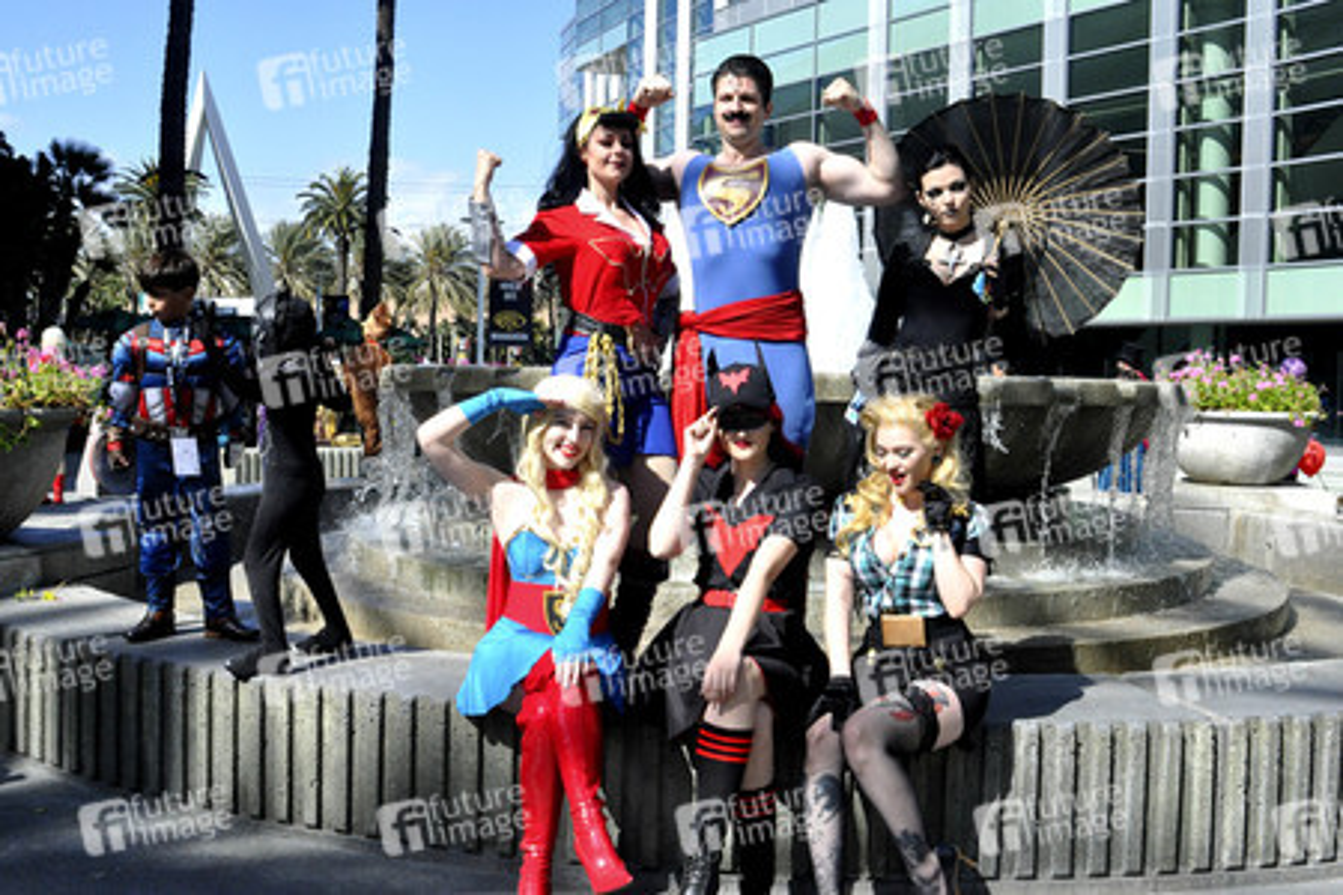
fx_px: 1343
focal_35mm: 36
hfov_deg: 53.1
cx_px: 672
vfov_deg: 36.9
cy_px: 448
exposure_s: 1/800
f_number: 14
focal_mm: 24
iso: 1250
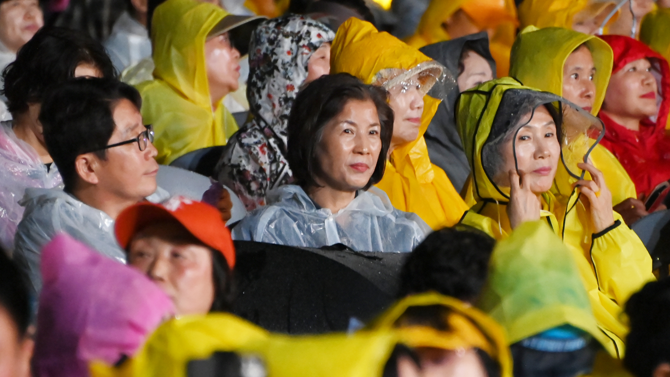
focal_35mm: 315
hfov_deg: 6.9
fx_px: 5596
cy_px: 212
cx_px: 335
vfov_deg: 3.9
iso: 8000
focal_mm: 300
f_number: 5.6
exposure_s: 1/125
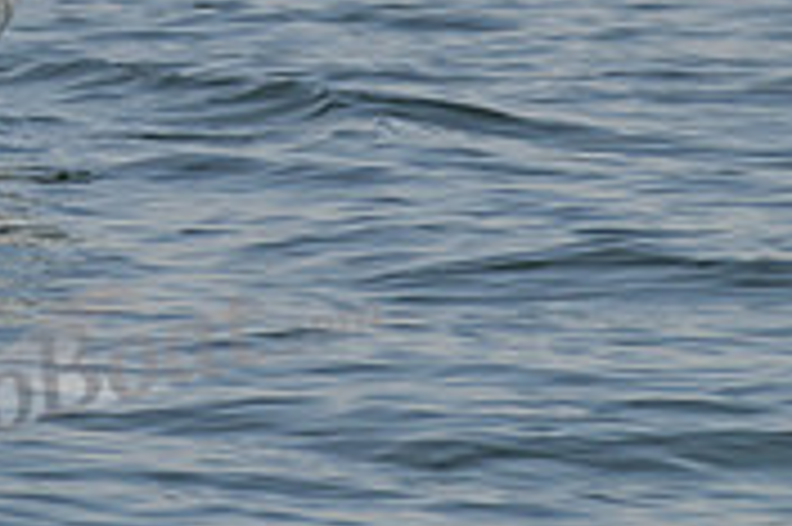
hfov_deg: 3.0
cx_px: -482
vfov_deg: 2.0
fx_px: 15210
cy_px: -245
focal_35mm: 692
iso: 200
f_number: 8
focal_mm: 140
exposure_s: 1/640
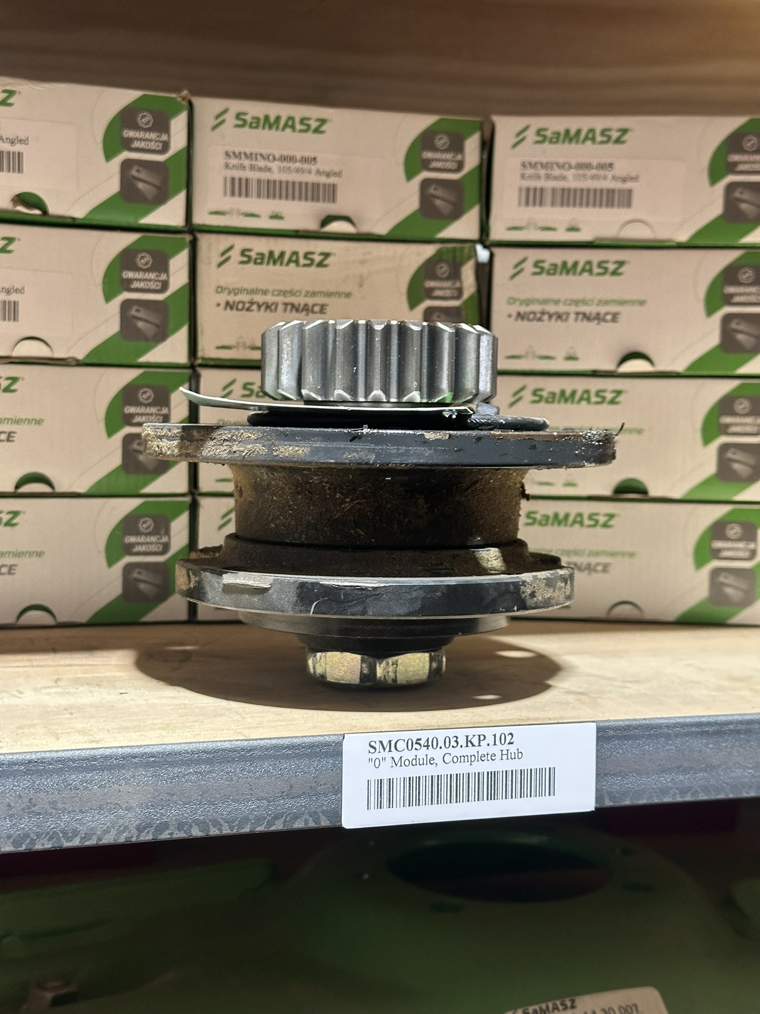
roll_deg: -1.8
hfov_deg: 30.3
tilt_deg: -2.6
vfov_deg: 39.7
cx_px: 380
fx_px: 1405
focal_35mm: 48
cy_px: 507
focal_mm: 6.86
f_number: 1.78
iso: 250
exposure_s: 1/60
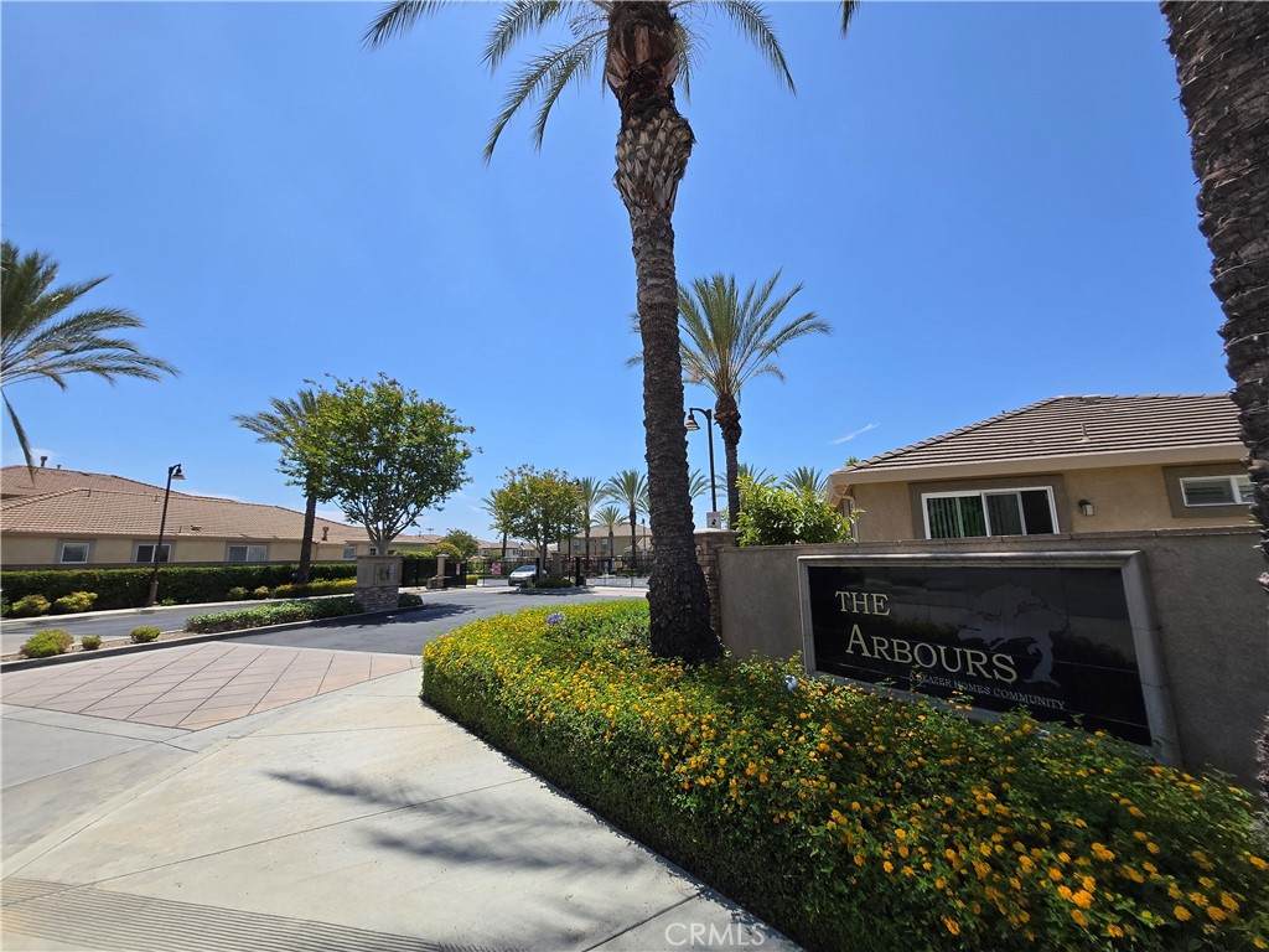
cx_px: 634
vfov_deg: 89.9
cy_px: 476
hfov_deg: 106.2
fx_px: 477
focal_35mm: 13
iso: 25
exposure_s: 1/1255
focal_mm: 1.7
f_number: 2.2
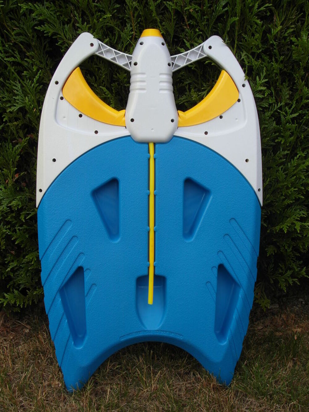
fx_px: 488
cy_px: 206
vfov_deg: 45.8
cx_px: 154
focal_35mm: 41
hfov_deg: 35.1
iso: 80
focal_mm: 6.8
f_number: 5.2
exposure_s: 1/125
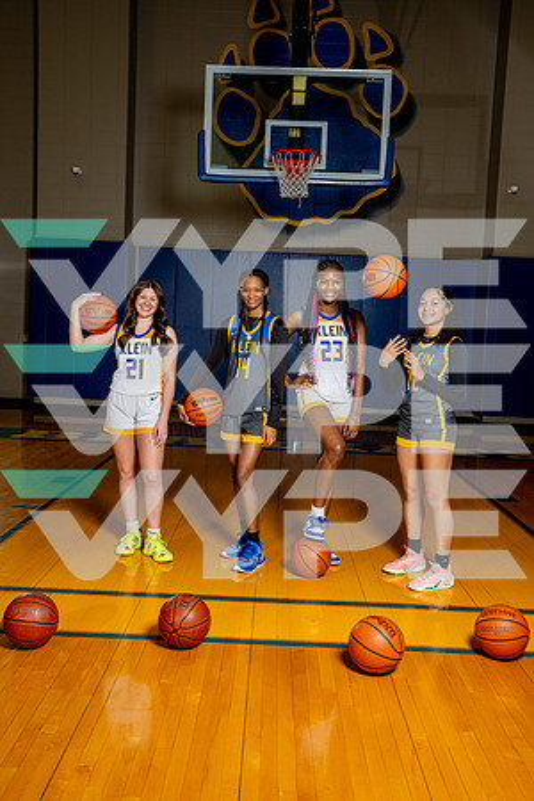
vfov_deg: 54.4
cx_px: 267
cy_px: 400
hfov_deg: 37.9
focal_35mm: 35
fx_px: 779
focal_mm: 35
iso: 400
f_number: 8
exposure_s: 1/250
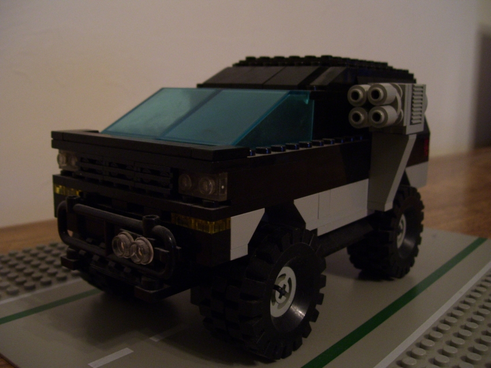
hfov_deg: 50.1
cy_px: 184
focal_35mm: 37
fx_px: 525
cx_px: 246
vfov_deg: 38.7
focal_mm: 6
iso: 160
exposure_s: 1/8
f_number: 2.7
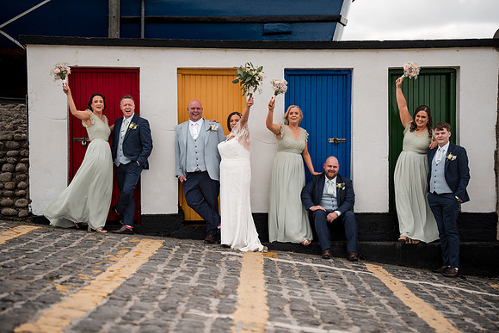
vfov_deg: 16.1
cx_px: 250
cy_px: 166
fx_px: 1178
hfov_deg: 23.9
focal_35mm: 85
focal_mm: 85
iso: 100
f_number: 2
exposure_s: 1/3200
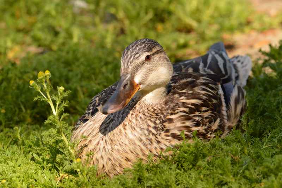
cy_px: 94
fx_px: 4226
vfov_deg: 2.5
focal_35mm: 540
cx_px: 141
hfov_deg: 3.8
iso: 900
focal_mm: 360
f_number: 7.1
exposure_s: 1/1250
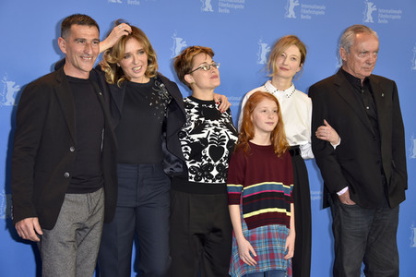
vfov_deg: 19.4
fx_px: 808
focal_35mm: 70
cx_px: 208
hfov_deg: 28.9
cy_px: 138
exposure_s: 1/125
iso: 640
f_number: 5.6
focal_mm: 70
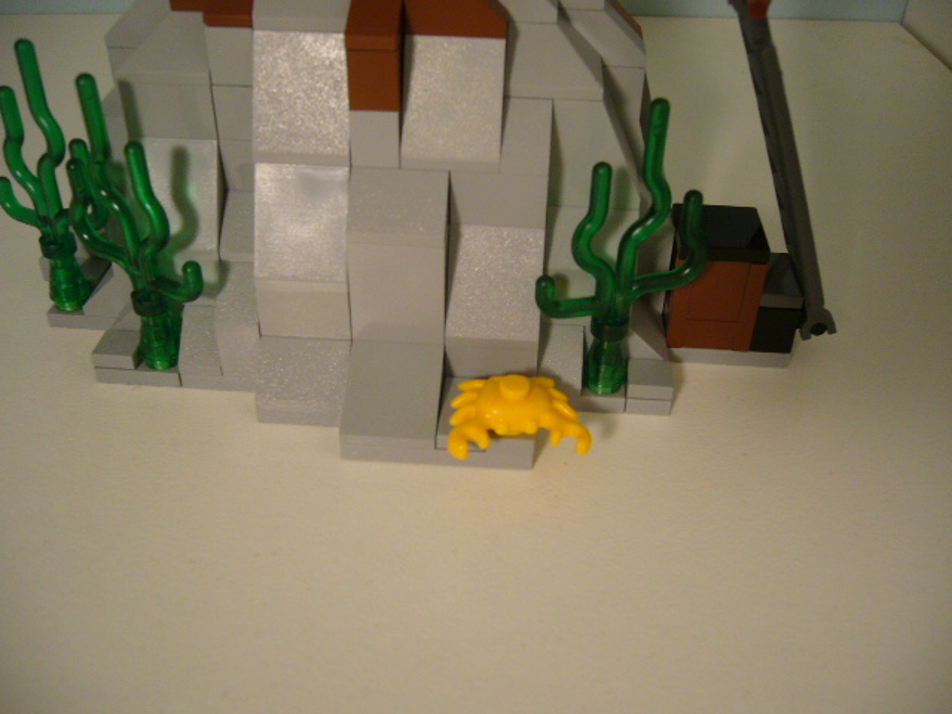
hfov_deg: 52.6
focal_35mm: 35
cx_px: 476
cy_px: 357
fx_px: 963
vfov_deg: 40.7
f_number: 2.8
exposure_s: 1/30
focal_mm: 5.8
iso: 100
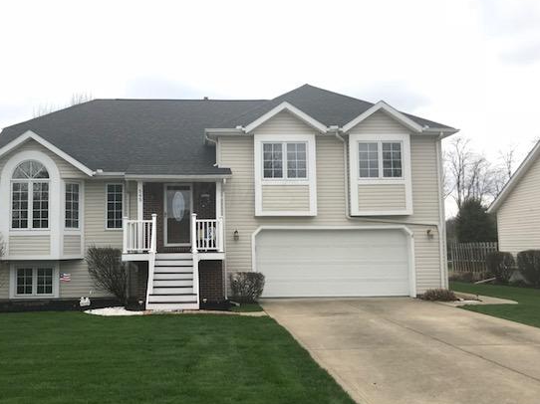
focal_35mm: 33
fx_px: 515
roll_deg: -1.2
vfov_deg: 42.9
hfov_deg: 55.2
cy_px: 191
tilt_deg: +4.5
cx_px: 231
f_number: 1.8
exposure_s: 1/1389
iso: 20
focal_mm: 3.99
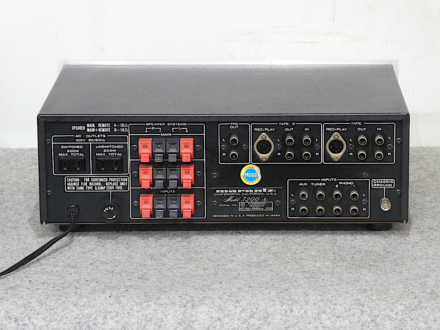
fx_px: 1716
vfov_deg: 11.0
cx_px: 220
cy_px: 165
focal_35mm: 135
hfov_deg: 14.6
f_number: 5.3
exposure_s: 1/8
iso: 200
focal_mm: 24.2
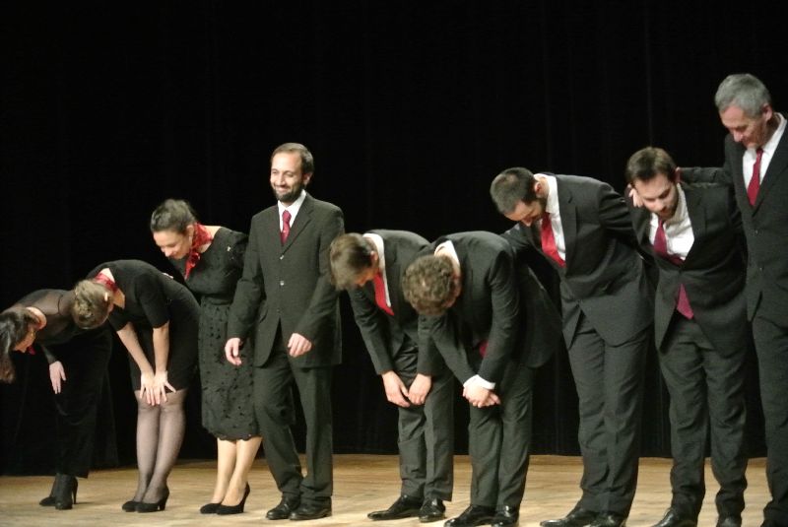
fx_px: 1775
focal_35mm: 81
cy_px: 264
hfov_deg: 25.0
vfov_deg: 16.9
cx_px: 394
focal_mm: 30
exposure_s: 1/80
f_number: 3.8
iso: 3200
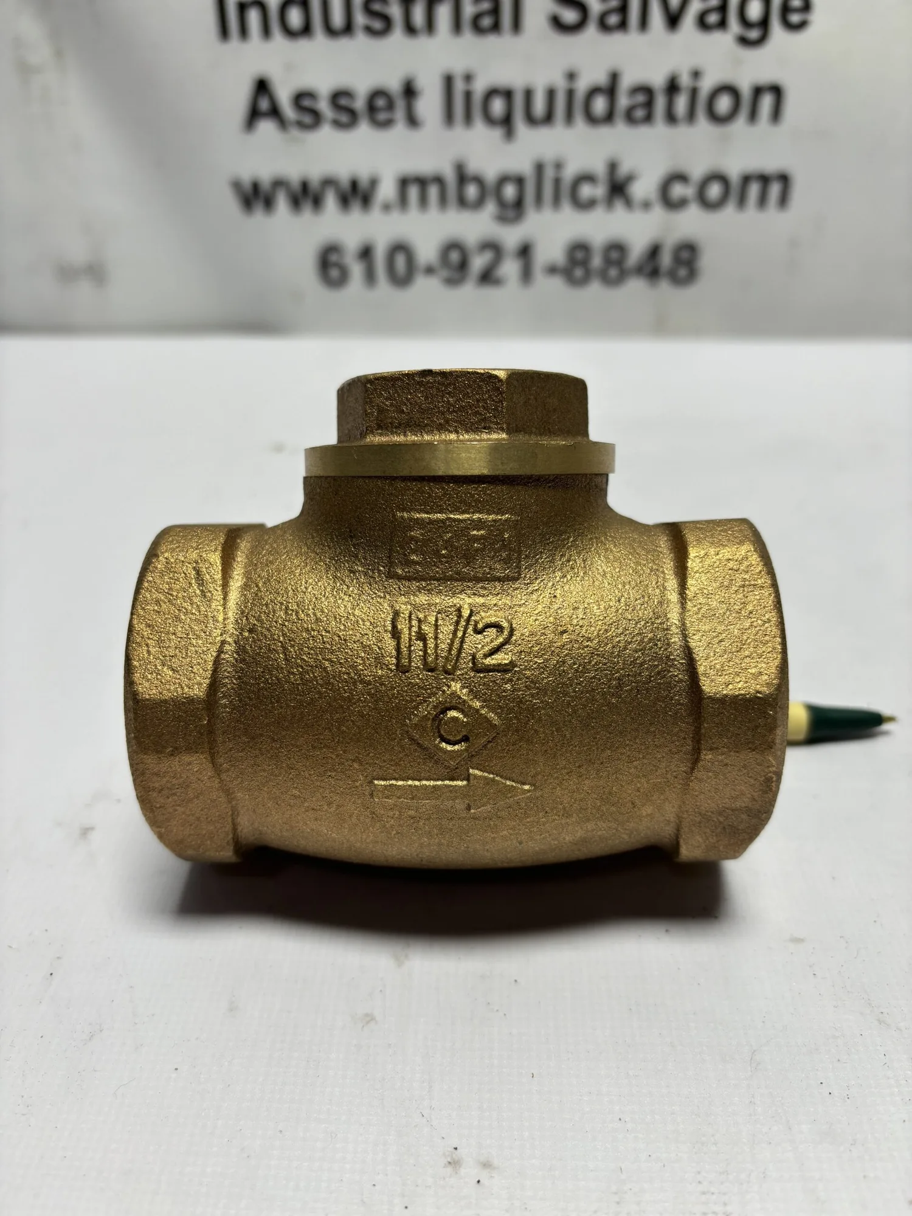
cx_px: 456
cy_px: 608
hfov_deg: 53.1
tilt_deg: -31.5
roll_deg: +1.4
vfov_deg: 67.3
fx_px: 913
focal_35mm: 26
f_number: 1.6
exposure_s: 1/385
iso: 50
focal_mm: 5.96
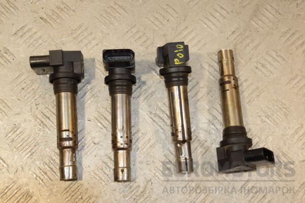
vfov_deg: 22.6
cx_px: 152
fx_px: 508
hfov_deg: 33.4
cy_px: 102
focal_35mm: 60
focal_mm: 40
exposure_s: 1/200
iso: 800
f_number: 9
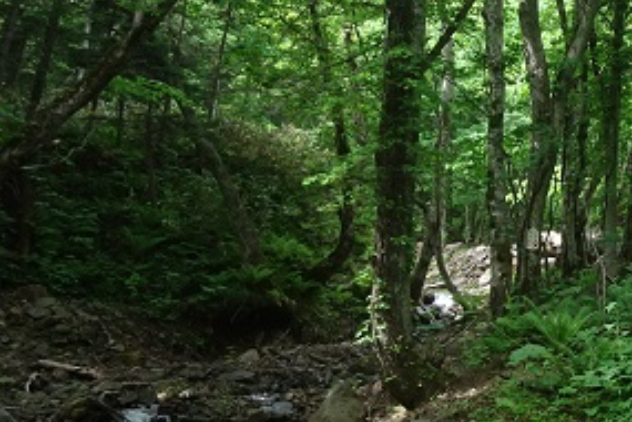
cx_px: 785
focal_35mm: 64
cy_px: 58
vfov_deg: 20.9
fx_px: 1123
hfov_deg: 27.2
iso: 80
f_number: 3.5
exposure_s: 1/50
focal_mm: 4.1
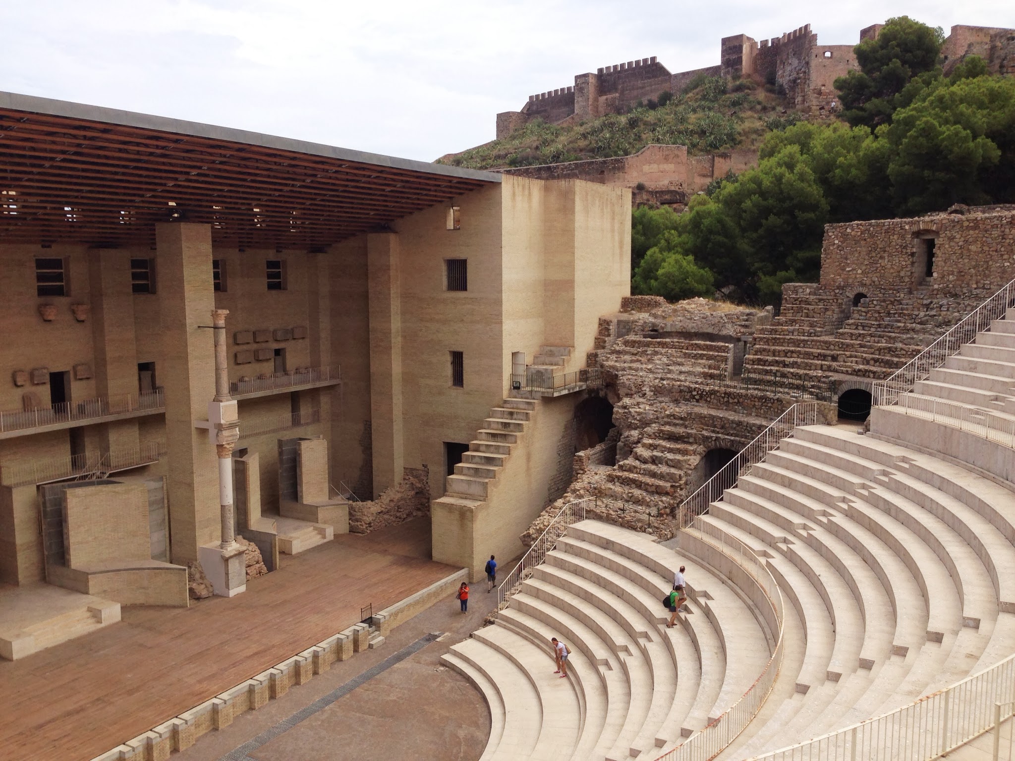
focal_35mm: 33
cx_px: 508
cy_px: 380
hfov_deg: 55.4
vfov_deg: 42.9
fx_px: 968
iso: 50
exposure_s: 1/1261
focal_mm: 4.13
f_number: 2.4
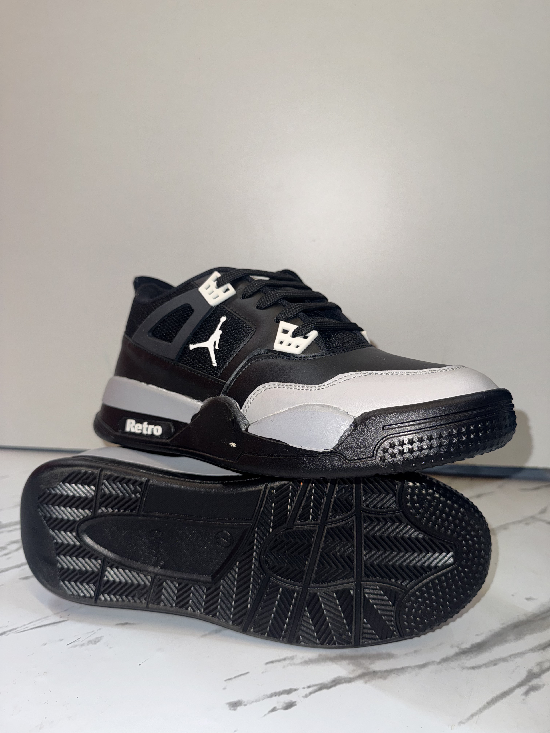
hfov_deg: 56.8
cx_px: 275
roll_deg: -1.0
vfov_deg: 71.6
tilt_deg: -13.7
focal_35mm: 24
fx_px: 508
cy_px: 366
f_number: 1.78
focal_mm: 6.76
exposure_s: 1/25
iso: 50
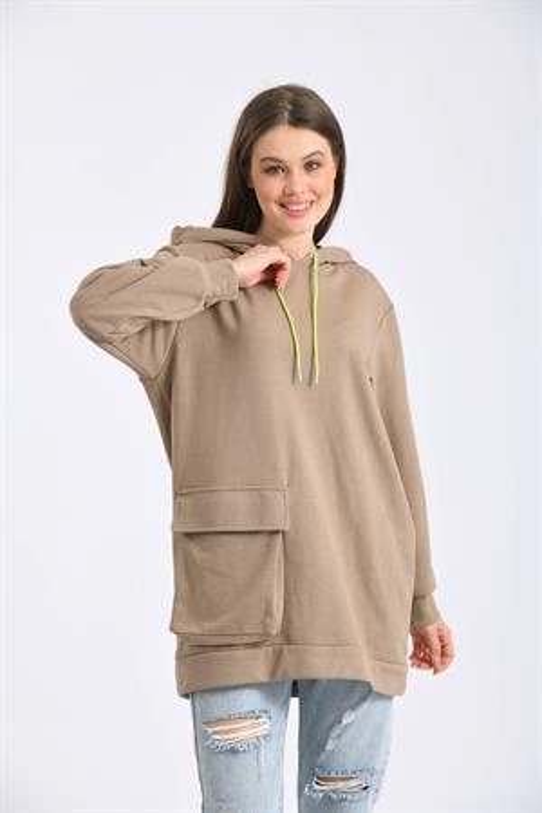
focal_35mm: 150
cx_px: 271
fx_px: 3387
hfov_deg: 9.1
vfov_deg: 13.7
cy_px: 406
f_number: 9
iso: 100
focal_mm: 150
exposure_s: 1/160
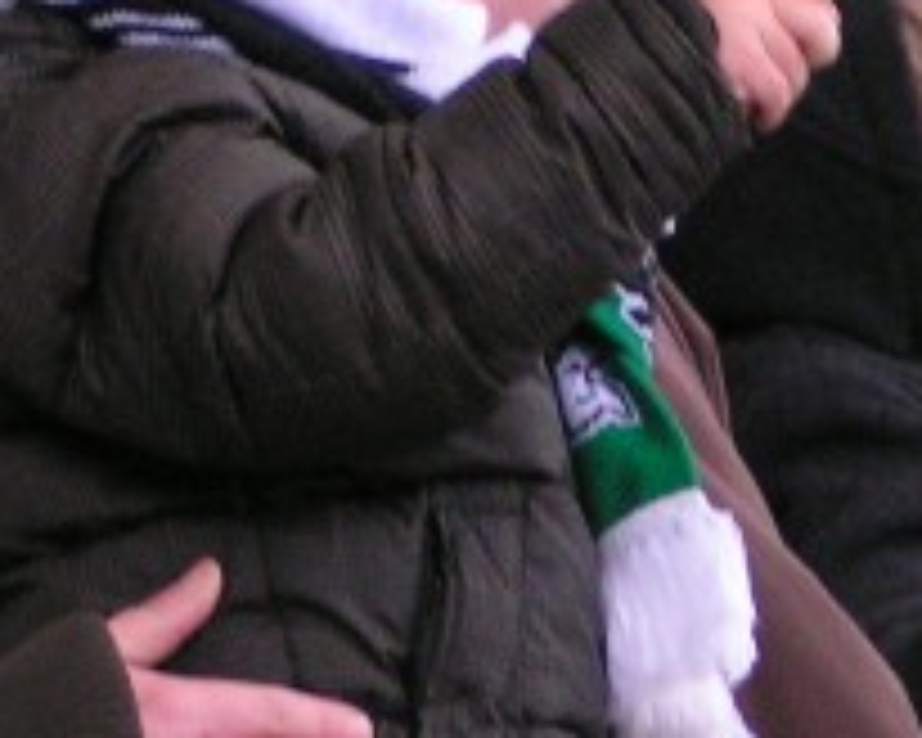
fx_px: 14162
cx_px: 715
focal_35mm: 519
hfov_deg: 3.7
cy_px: -504
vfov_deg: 3.0
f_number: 3.5
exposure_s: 1/125
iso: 200
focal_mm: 20.9
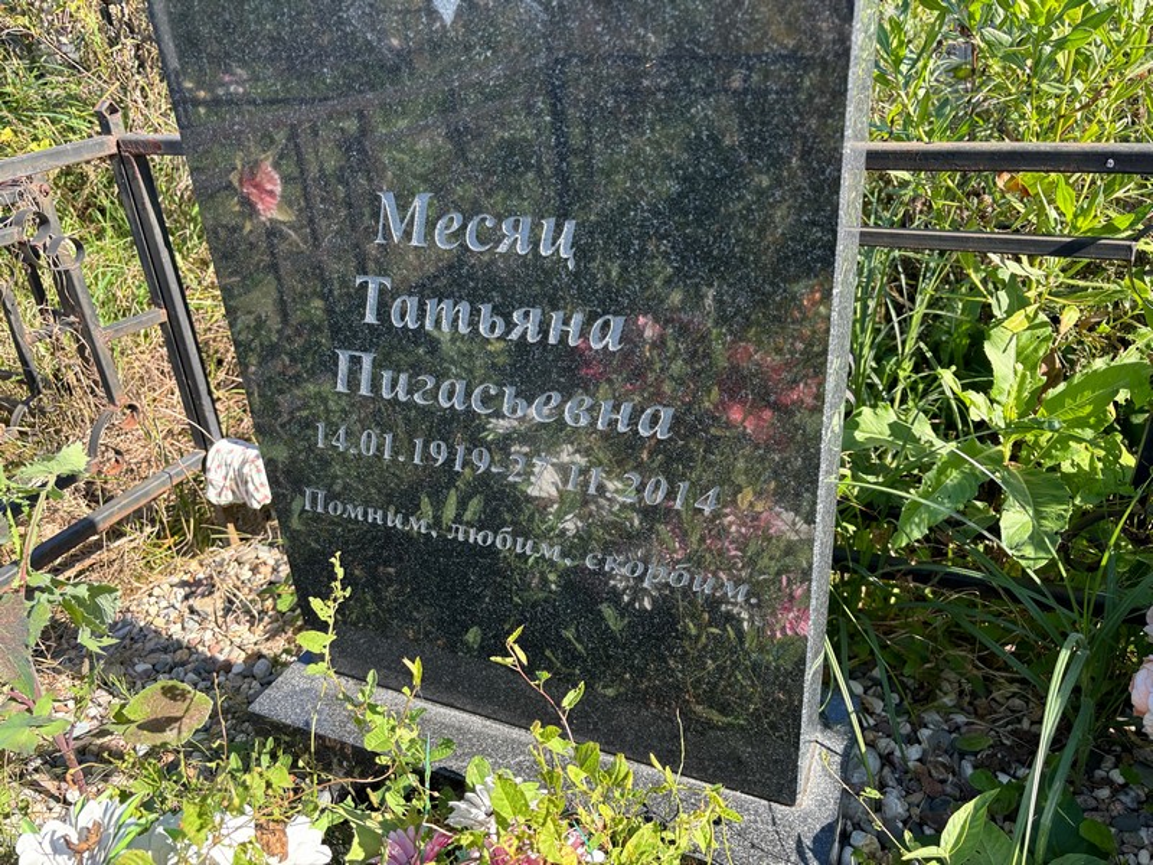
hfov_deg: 67.3
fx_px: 866
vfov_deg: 53.1
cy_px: 432
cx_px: 576
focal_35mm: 26
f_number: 1.6
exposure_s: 1/517
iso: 50
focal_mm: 5.96
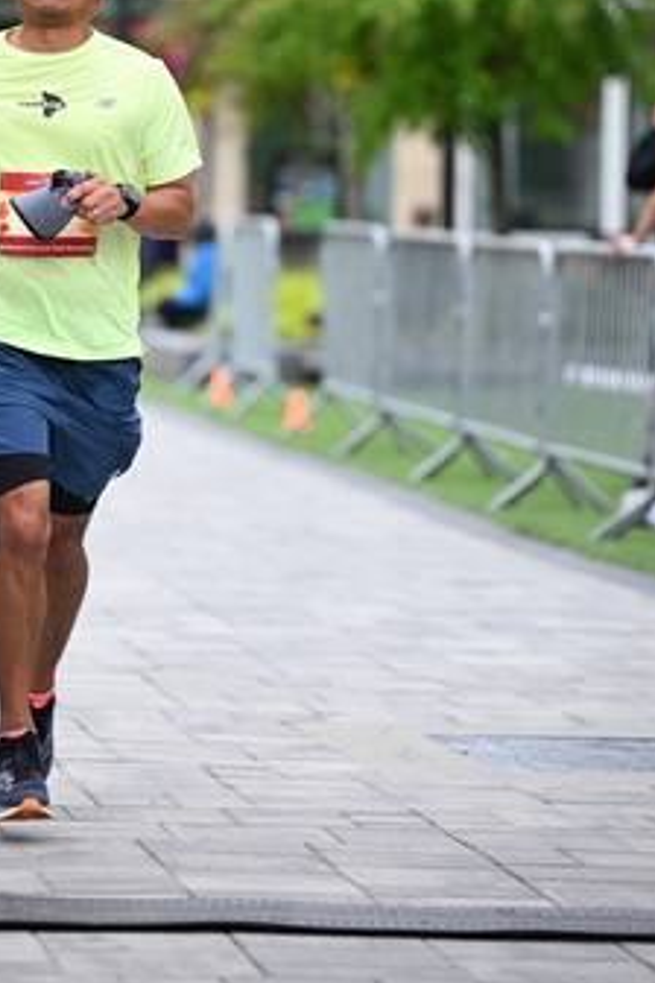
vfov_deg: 9.3
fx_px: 6031
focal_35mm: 221
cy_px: 252
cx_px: 139
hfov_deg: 6.2
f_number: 2.8
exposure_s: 1/1600
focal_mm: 135
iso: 640
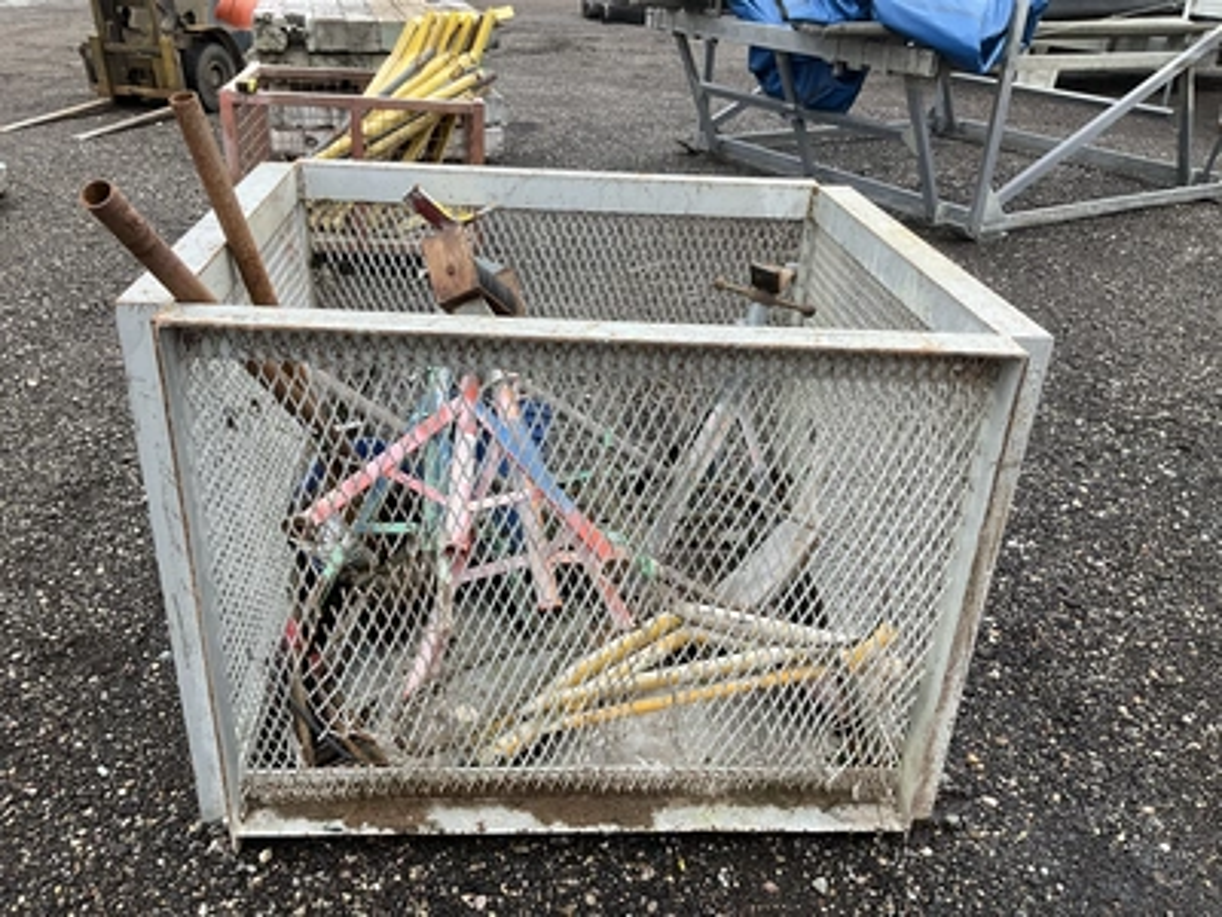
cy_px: 458
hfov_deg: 61.7
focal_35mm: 29
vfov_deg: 48.2
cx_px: 611
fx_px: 1024
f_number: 1.8
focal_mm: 3
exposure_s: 1/465
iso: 25
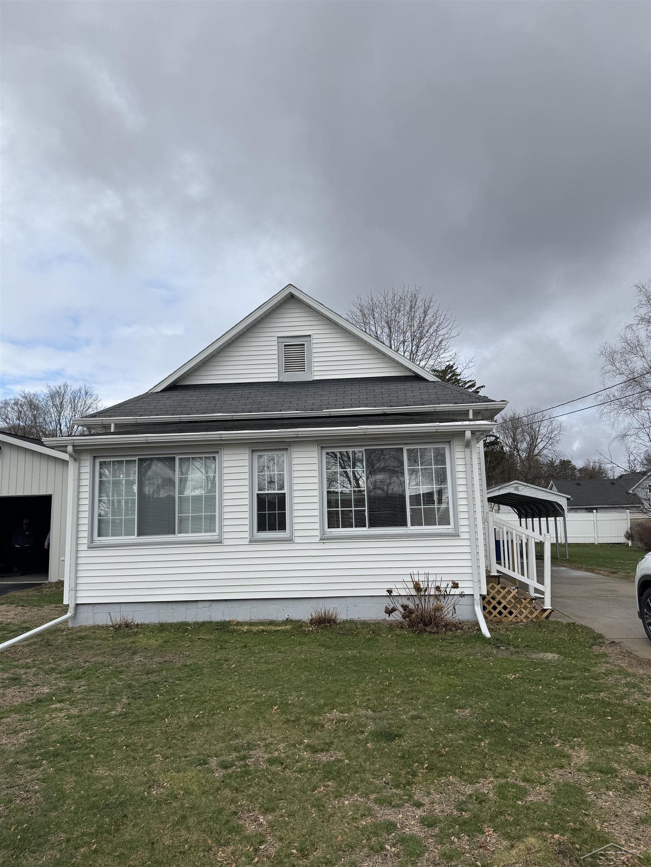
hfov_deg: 56.8
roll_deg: +2.3
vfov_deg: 71.6
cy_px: 434
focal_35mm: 24
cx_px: 326
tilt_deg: +7.9
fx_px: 602
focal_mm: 6.76
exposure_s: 1/4049
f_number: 1.78
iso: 80
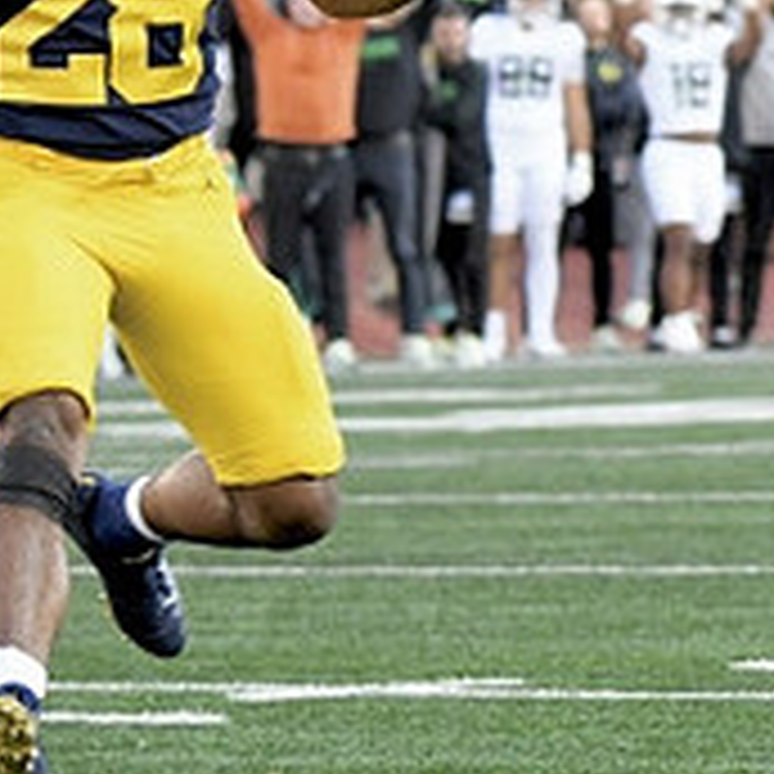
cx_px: 1282
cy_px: 94
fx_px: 14596
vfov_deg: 3.0
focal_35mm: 577
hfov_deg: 3.0
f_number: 5
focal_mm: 135
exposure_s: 1/1000
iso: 2500
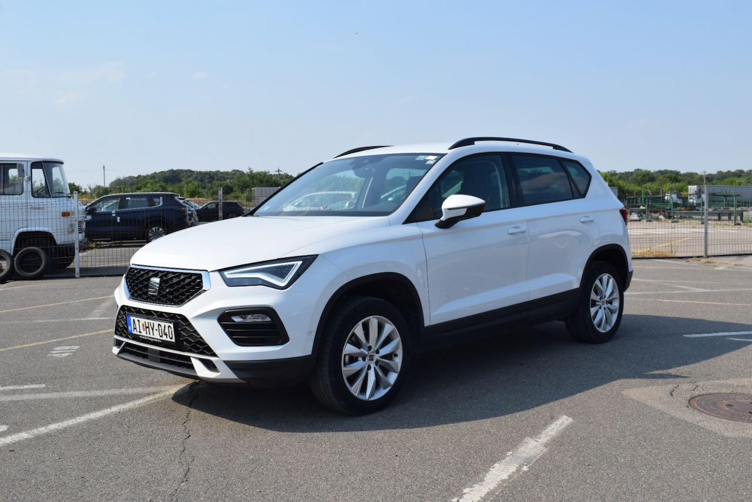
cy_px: 251
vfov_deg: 35.5
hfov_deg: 51.3
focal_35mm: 38
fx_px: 783
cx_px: 376
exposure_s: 1/400
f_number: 10
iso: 200
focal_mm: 25
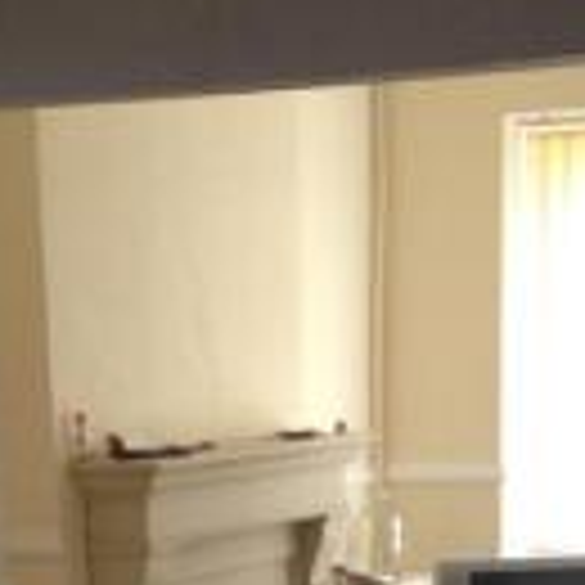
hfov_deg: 13.3
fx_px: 2505
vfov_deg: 12.6
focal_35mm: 131
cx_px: 290
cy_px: 907
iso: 50
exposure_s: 1/40
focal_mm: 4.12
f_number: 2.4
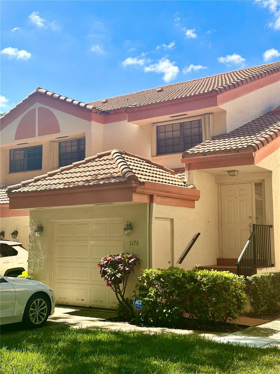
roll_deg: -0.9
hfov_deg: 30.3
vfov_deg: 39.7
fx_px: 518
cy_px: 187
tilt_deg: +4.5
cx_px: 140
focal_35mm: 48
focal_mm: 6.86
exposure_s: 1/2667
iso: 64
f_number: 1.78
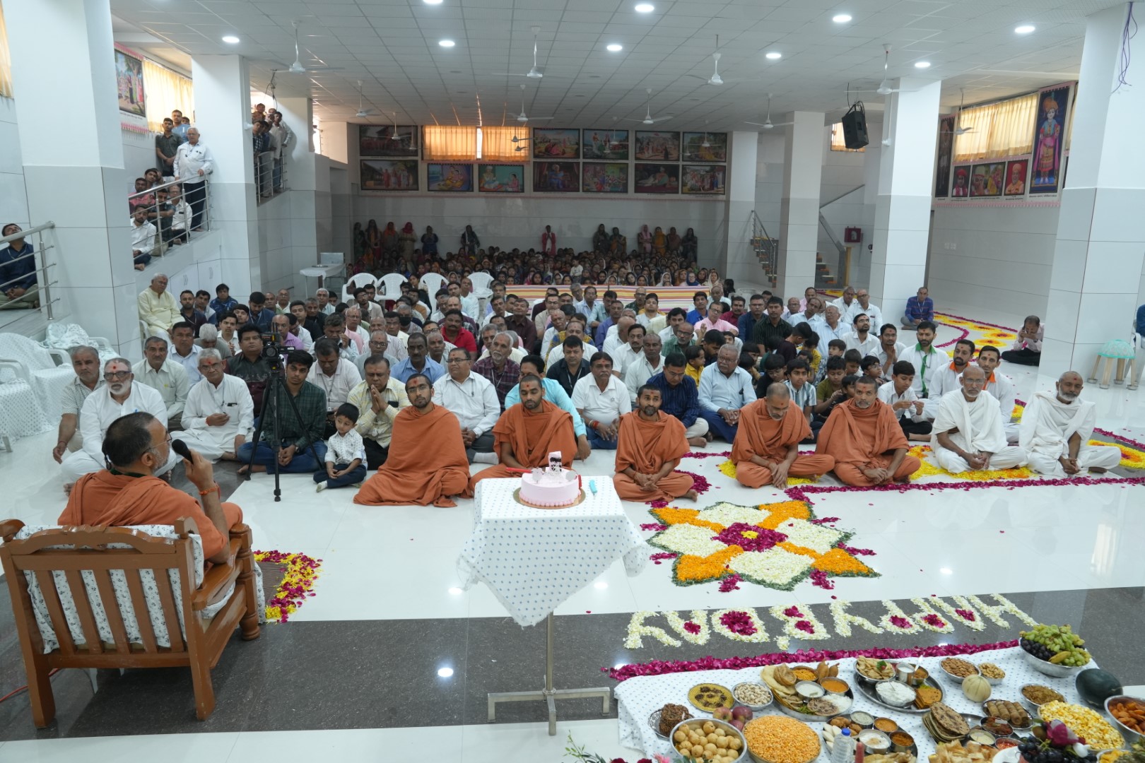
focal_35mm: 24
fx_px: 763
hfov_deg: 73.7
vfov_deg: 53.1
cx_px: 572
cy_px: 382
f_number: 4.5
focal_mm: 24
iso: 2000
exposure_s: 1/125
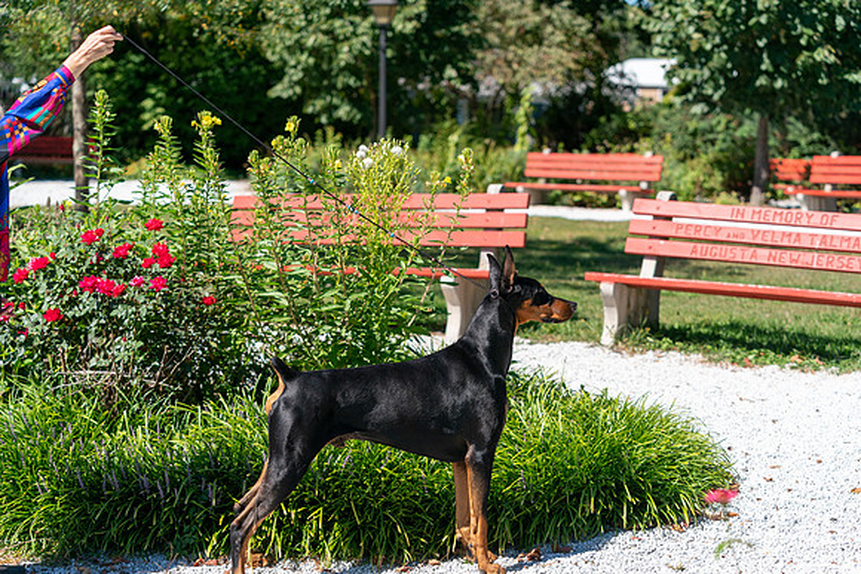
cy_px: 287
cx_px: 430
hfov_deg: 28.8
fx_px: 1674
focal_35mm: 70
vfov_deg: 19.5
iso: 320
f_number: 3.5
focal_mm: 70
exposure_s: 1/2500
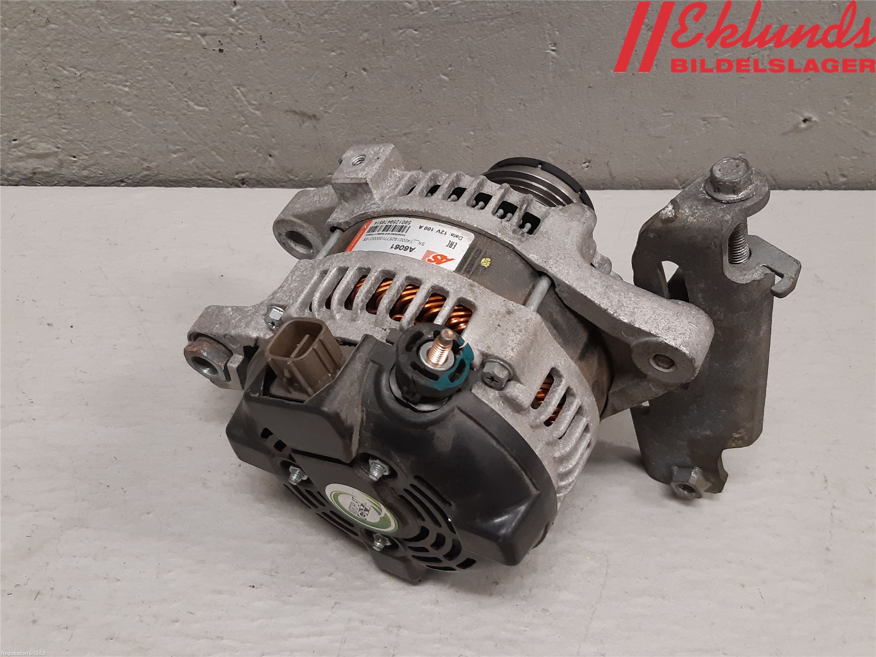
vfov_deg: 53.1
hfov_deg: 67.3
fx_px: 658
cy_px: 328
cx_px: 438
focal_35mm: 26
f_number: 1.7
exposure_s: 1/50
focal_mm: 3.93
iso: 160
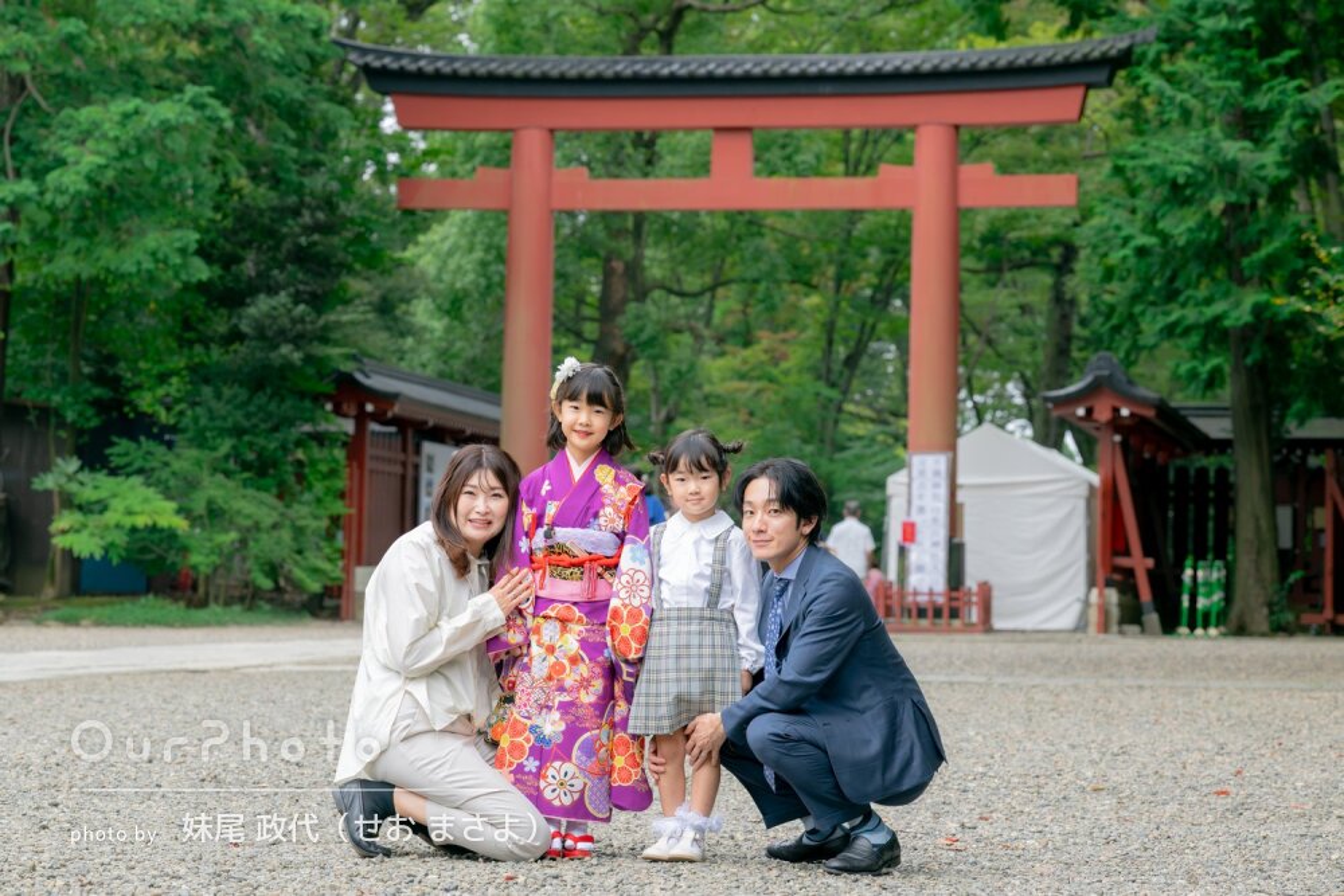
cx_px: 625
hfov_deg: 19.7
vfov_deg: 13.2
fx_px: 3875
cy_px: 448
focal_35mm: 104
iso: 800
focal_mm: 97
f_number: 5.6
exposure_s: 1/320
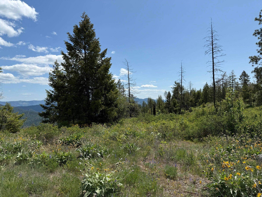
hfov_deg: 71.6
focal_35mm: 24
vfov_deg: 56.8
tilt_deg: -0.3
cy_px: 98
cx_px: 131
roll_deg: +1.9
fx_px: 182
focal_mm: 6.76
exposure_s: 1/6711
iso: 80
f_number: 1.78
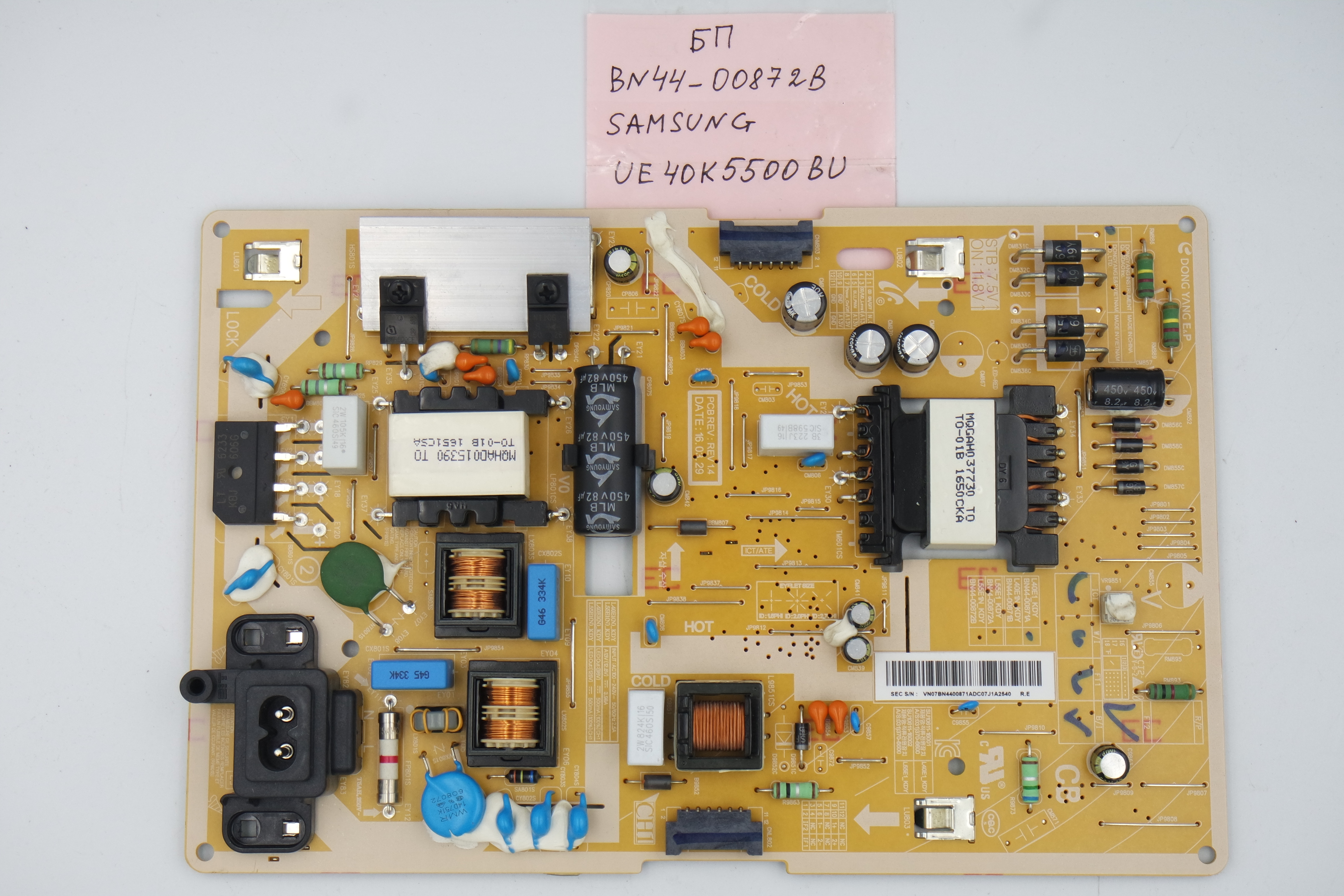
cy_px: 448
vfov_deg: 23.0
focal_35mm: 59
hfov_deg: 33.9
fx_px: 2202
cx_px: 672
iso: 200
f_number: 5
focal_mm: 22
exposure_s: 1/125
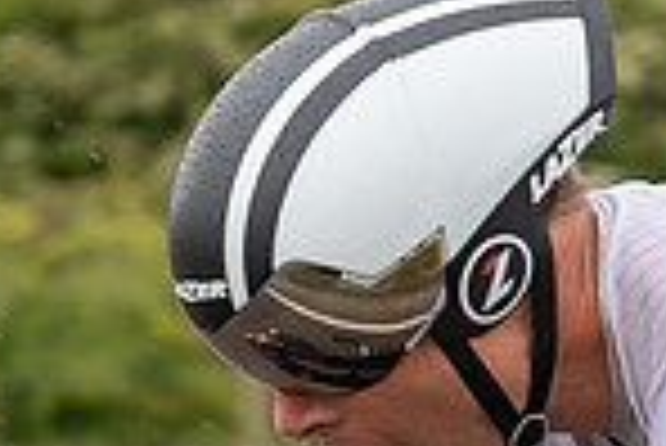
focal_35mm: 746
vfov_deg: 1.8
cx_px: -151
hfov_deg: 2.8
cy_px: 598
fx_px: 13814
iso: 400
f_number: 3.5
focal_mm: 70
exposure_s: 1/1000
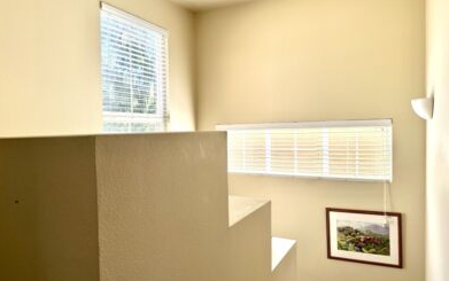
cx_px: 226
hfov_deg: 70.4
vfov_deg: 47.7
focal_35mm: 26
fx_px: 318
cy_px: 136
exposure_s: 1/630
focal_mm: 6.86
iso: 80
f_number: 1.78
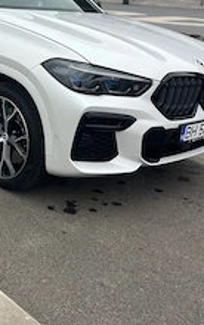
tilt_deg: -15.5
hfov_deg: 24.9
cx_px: 12
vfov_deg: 39.8
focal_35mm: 50
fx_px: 444
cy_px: 111
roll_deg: -2.6
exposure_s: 1/891
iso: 50
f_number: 1.6
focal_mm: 5.1
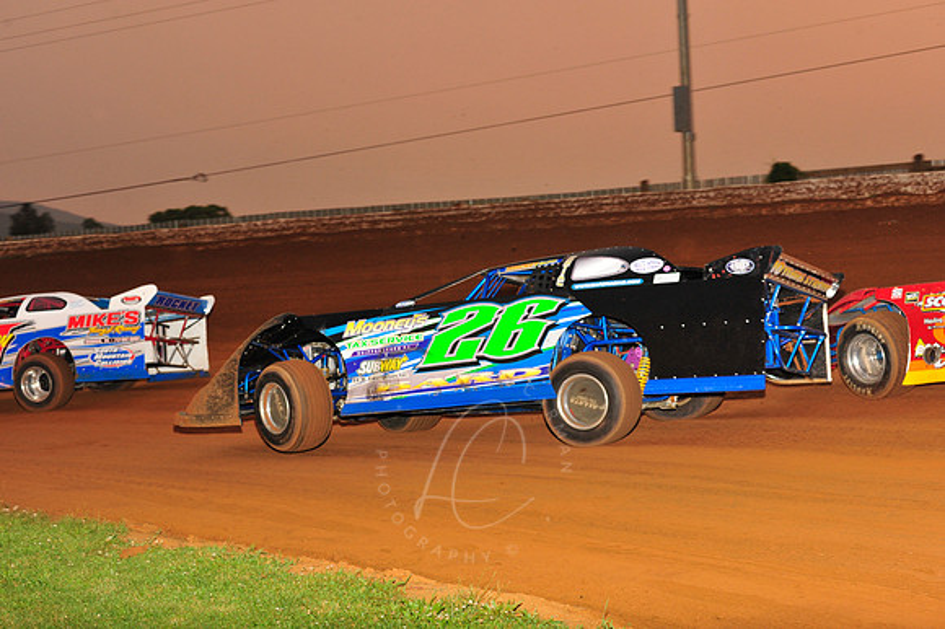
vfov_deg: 17.0
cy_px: 314
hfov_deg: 25.4
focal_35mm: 80
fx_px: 2099
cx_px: 472
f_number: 7.1
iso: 1250
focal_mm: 80
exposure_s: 1/320
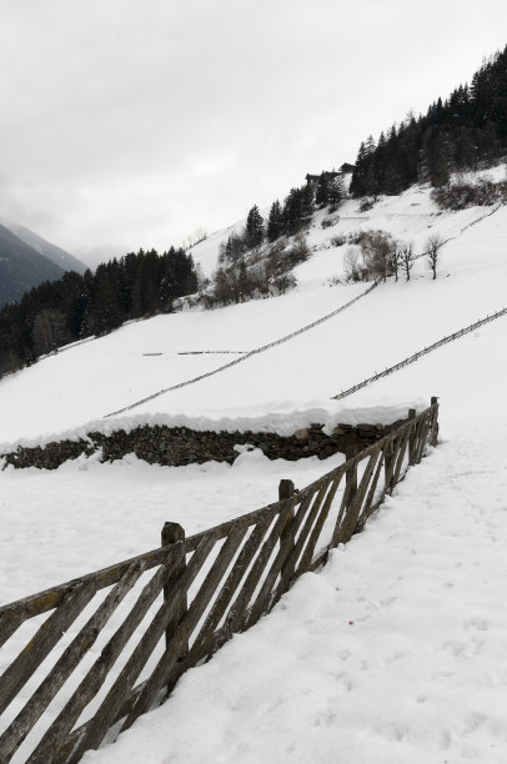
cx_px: 254
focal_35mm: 33
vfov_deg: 57.3
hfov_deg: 39.8
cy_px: 382
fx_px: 699
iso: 100
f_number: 8
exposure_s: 1/200
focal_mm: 22
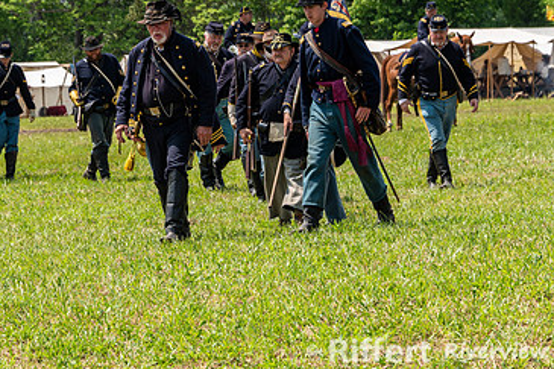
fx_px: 2984
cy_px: 84
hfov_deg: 10.6
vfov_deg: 7.1
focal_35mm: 194
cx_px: 205
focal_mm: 122
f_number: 8
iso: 180
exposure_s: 1/400
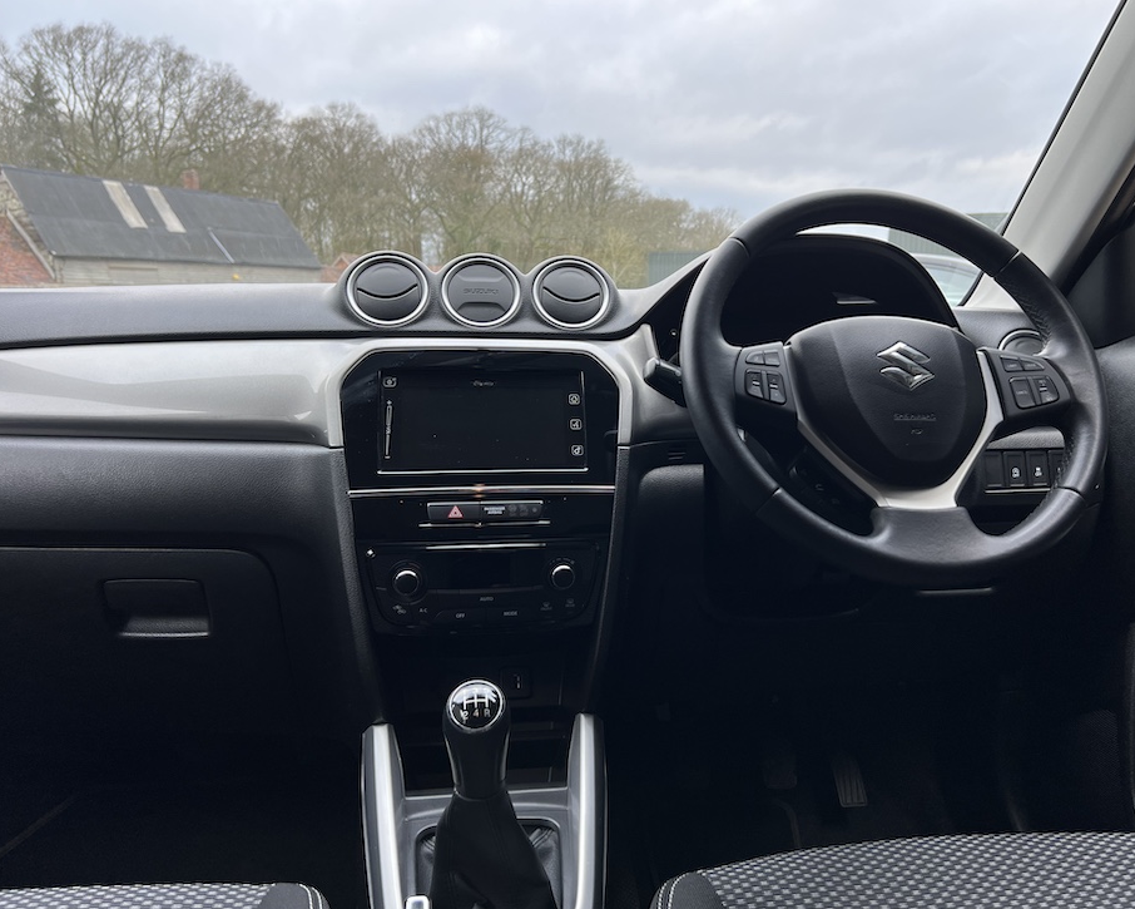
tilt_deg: -8.8
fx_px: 941
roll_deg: +0.5
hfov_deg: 62.2
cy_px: 448
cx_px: 594
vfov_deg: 51.5
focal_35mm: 28
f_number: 1.5
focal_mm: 5.7
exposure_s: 1/121
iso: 64
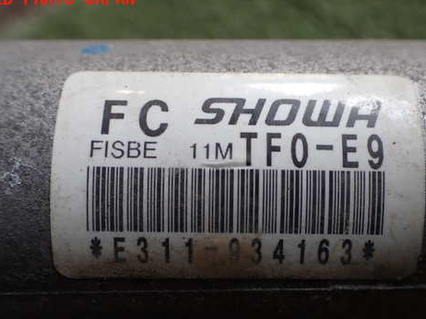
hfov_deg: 47.7
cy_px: 195
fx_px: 480
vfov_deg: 36.6
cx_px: 244
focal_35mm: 39
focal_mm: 5.4
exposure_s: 1/125
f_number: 2.3
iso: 160
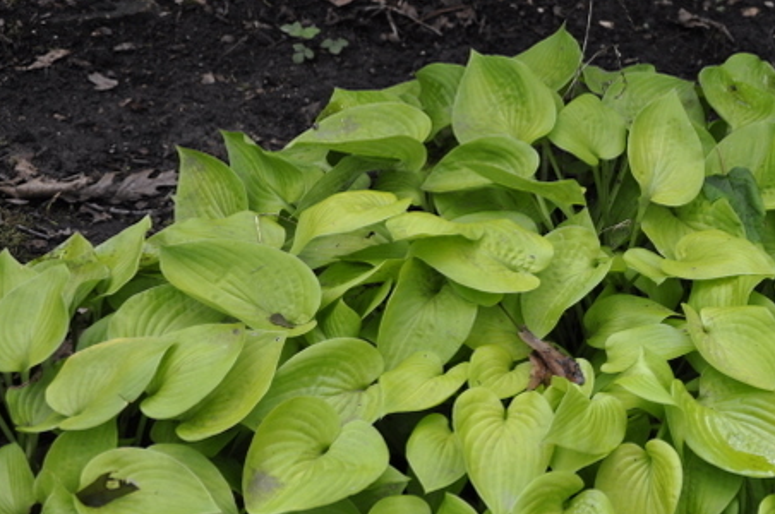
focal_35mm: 85
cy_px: 334
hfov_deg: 23.5
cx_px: 636
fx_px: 1827
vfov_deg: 16.0
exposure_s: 1/60
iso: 400
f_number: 4.2
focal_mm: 32
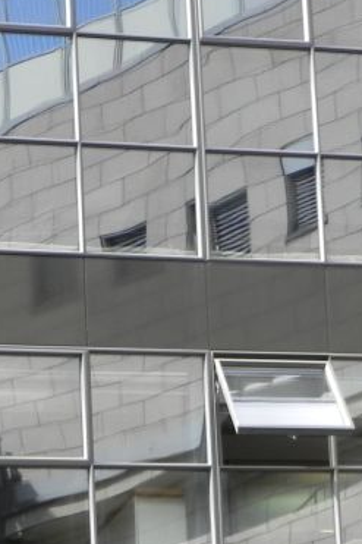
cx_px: 639
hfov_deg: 5.6
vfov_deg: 8.5
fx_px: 3668
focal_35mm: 243
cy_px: 479
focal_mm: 16.9
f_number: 5
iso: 160
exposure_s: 1/163
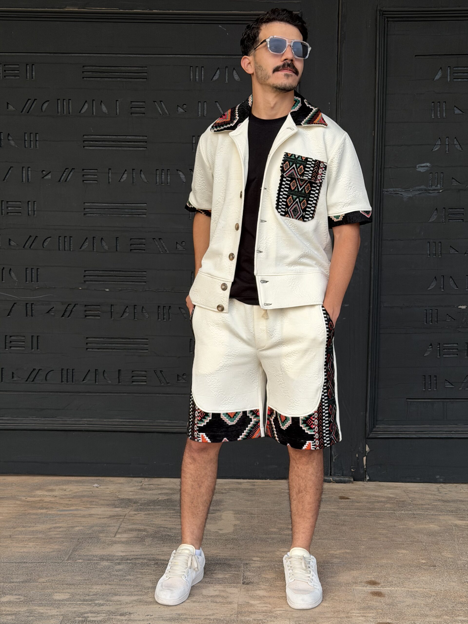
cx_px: 234
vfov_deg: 39.7
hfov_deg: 30.3
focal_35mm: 48
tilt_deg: -4.0
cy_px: 312
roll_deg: -0.7
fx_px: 865
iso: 80
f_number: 1.78
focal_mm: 6.76
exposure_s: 1/121
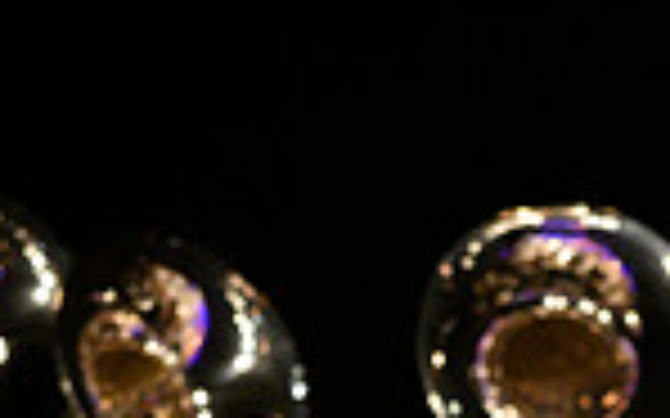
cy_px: 930
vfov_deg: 1.4
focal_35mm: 922
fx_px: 16829
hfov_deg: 2.3
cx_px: 490
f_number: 4
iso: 6400
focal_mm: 300
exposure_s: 1/500
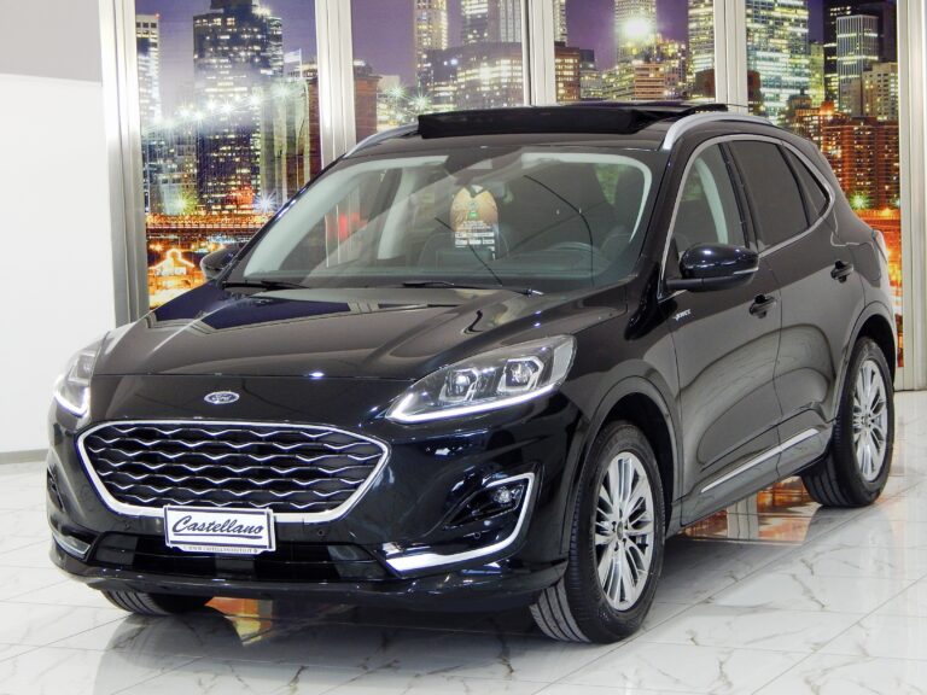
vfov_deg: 15.9
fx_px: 2490
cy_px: 348
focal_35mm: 93
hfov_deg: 21.1
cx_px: 464
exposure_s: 1/30
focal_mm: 16.6
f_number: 4.4
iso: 280
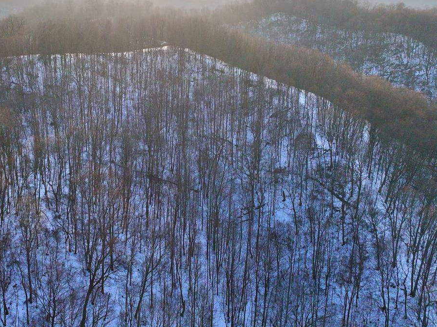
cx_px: 151
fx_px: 505
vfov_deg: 35.9
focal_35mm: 40
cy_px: 164
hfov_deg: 46.2
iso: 380
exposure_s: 1/240
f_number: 2.8
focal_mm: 12.29
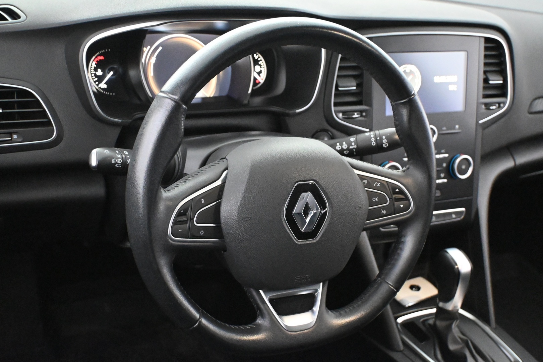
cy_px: 181
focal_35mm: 49
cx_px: 272
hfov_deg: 40.5
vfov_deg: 27.7
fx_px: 735
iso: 12800
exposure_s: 1/50
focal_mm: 32.5
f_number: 5
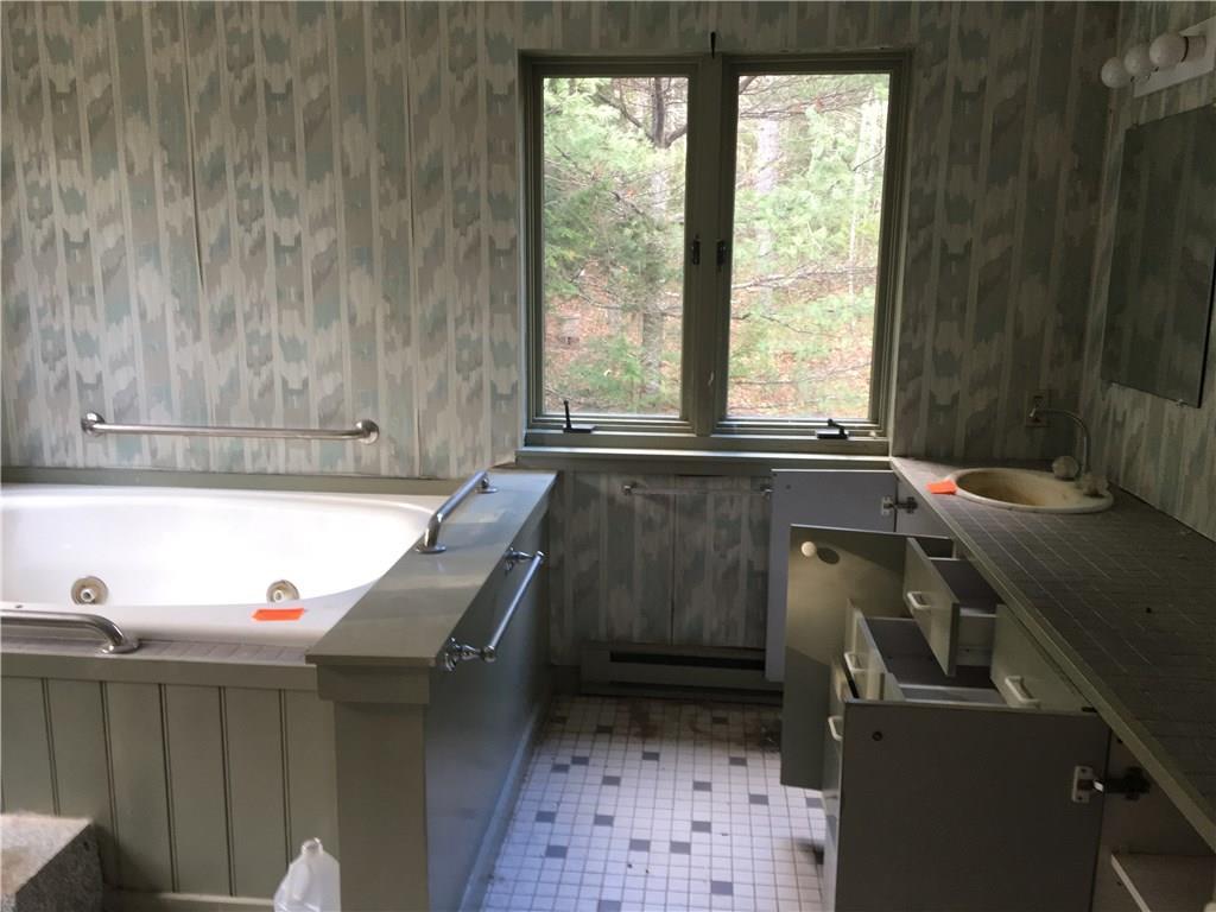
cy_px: 456
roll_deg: -0.1
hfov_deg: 61.7
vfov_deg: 48.2
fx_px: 1019
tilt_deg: -11.3
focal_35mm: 29
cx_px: 608
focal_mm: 4.15
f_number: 2.2
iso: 80
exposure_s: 1/30
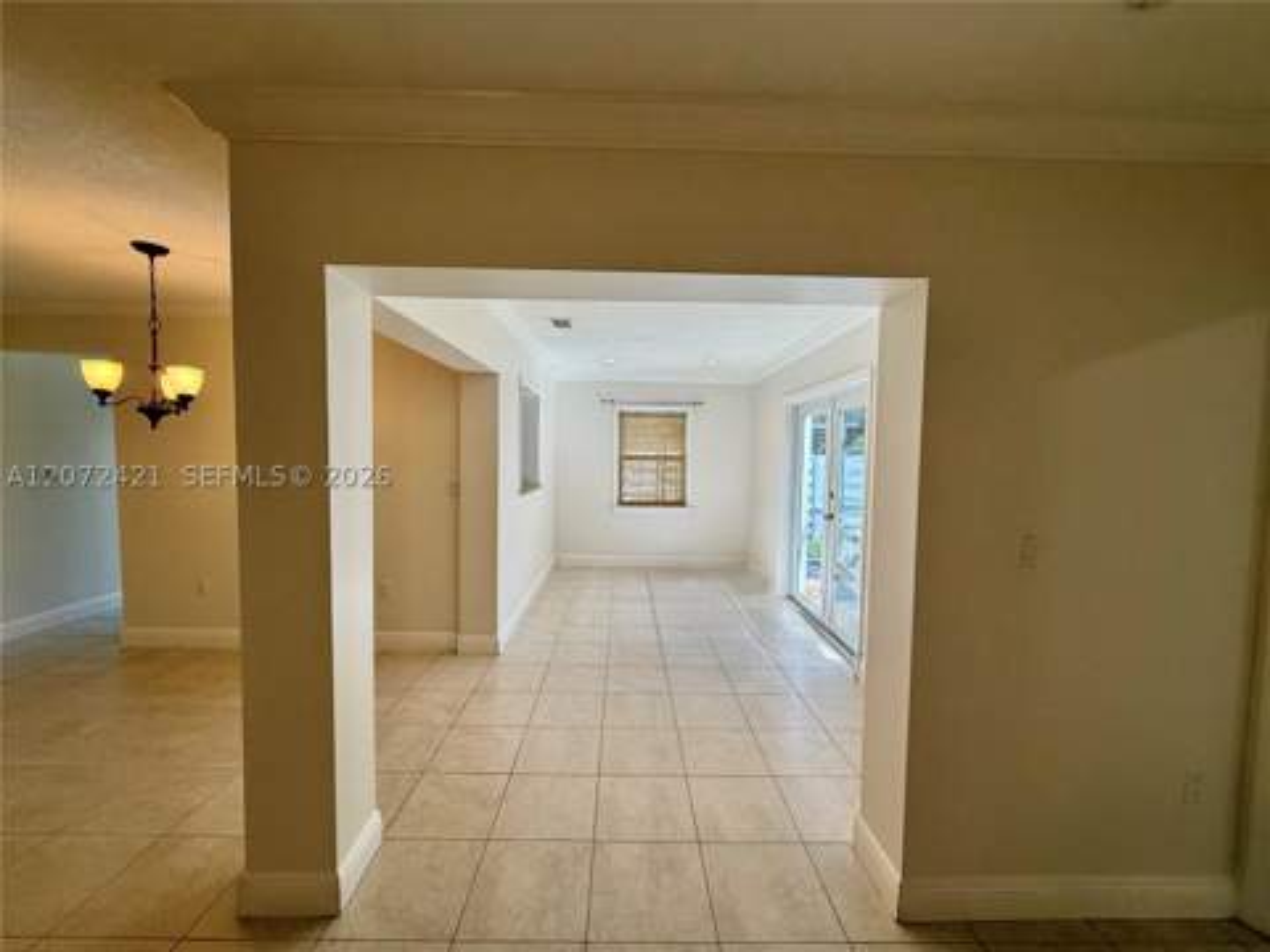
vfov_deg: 85.7
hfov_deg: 102.1
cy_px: 476
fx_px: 514
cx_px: 635
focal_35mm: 14
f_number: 2.2
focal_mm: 2.22
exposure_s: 1/168
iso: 50
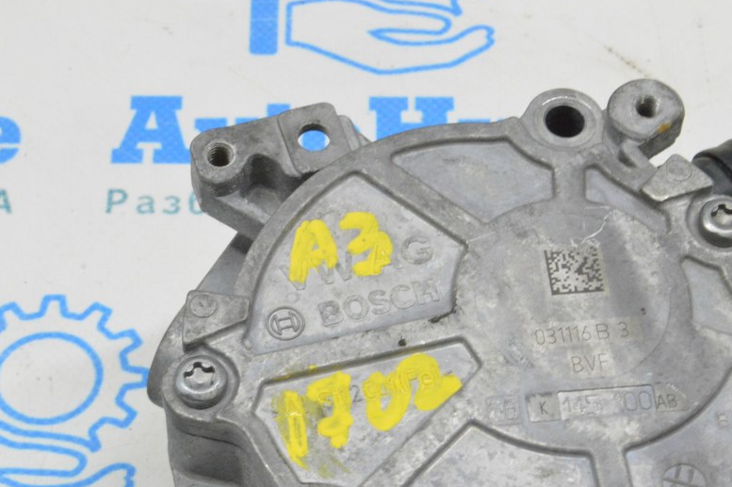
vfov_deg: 12.6
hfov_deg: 18.8
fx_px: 2208
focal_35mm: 109
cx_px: 474
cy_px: 310
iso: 6400
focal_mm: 55
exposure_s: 1/15
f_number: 20
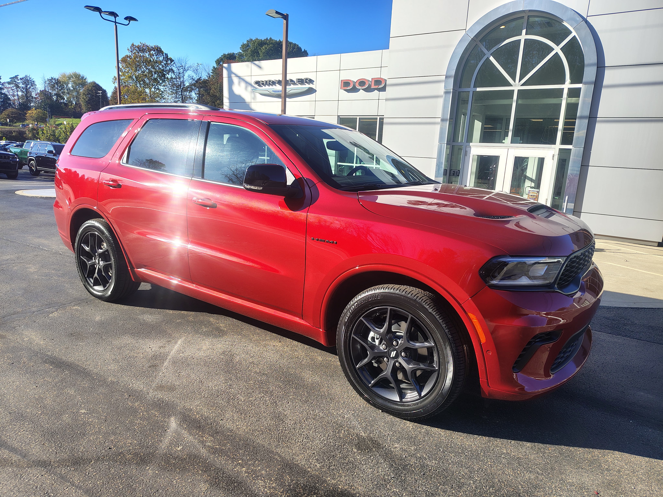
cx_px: 332
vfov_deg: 56.8
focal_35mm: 24
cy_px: 248
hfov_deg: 71.6
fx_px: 460
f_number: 1.8
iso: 100
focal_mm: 5.56
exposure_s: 1/756
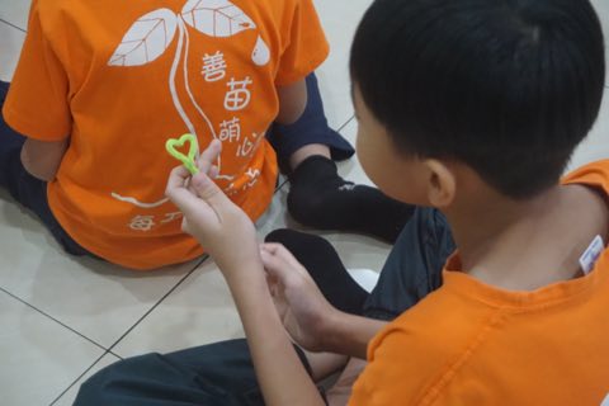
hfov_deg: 27.0
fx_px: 1269
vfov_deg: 18.2
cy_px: 203
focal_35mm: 75
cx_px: 304
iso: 3200
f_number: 5.6
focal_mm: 50
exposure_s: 1/80
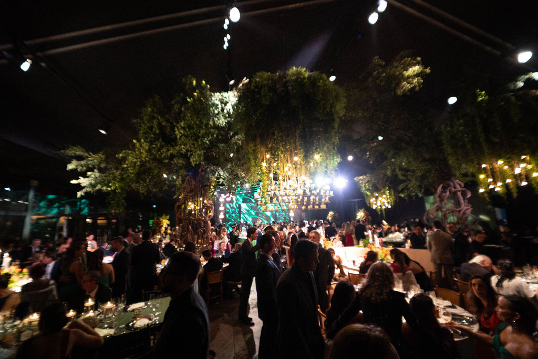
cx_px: 269
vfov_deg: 79.5
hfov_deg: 102.5
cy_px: 180
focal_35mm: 14
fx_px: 216
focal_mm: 14
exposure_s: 1/200
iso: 3200
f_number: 2.8
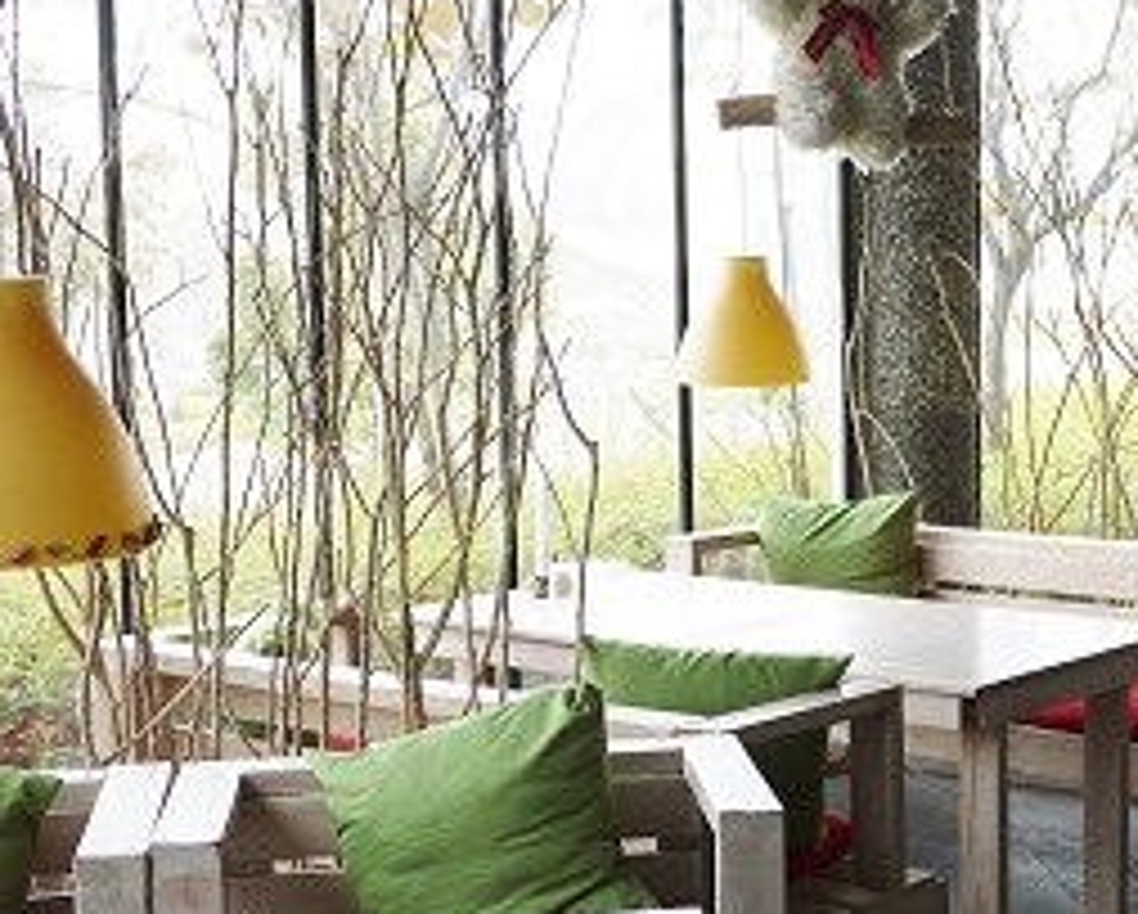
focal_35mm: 69
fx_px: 2327
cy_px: 459
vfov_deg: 22.2
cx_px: 886
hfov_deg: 27.0
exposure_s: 1/160
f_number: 2.5
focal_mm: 14
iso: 100
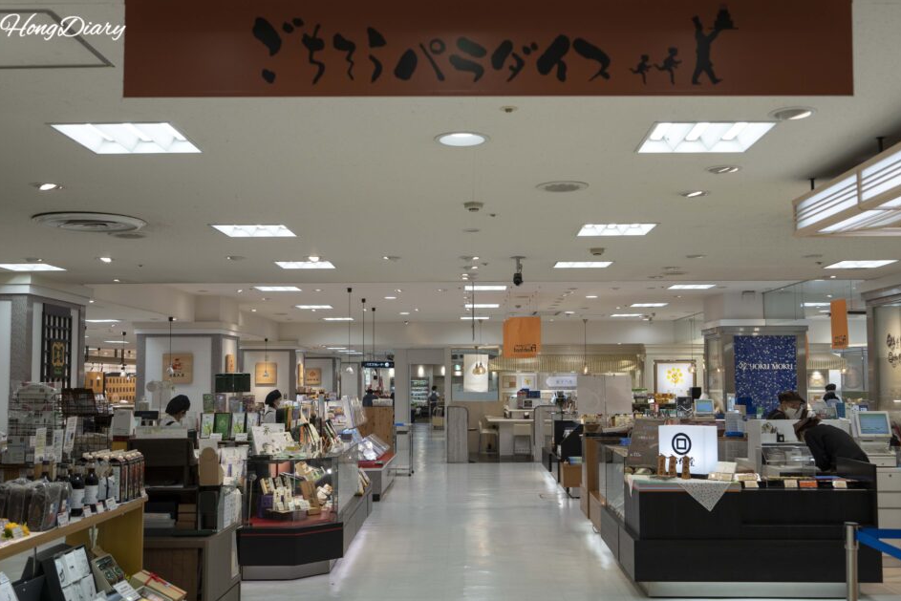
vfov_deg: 35.0
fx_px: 951
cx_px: 463
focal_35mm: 38
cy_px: 324
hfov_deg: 50.7
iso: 250
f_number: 4.5
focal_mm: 35
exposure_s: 1/160
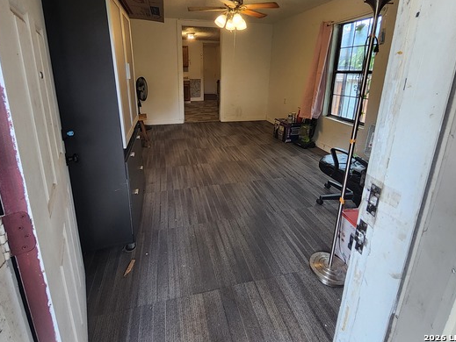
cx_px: 213
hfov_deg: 94.3
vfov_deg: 77.0
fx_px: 211
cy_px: 132
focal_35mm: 16
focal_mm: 1.13
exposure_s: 1/60
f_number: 2.2
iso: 80
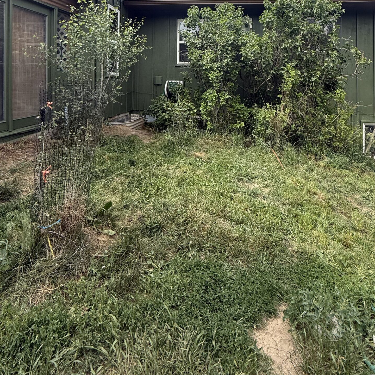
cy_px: 76
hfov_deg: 69.4
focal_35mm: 22
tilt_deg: +5.9
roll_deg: -1.0
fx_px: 270
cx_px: 209
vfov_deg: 63.7
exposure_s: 1/901
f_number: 2.2
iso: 64
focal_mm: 2.22
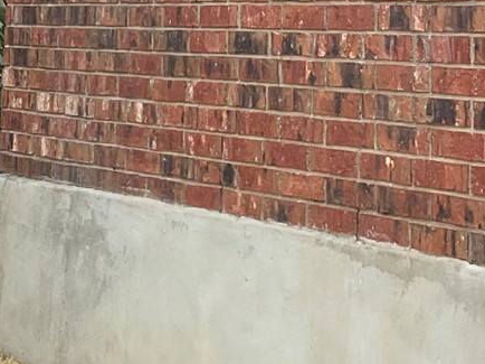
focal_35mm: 137
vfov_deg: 10.4
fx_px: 1918
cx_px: 228
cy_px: -207
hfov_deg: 14.4
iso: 16
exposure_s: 1/391
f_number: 1.8
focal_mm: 3
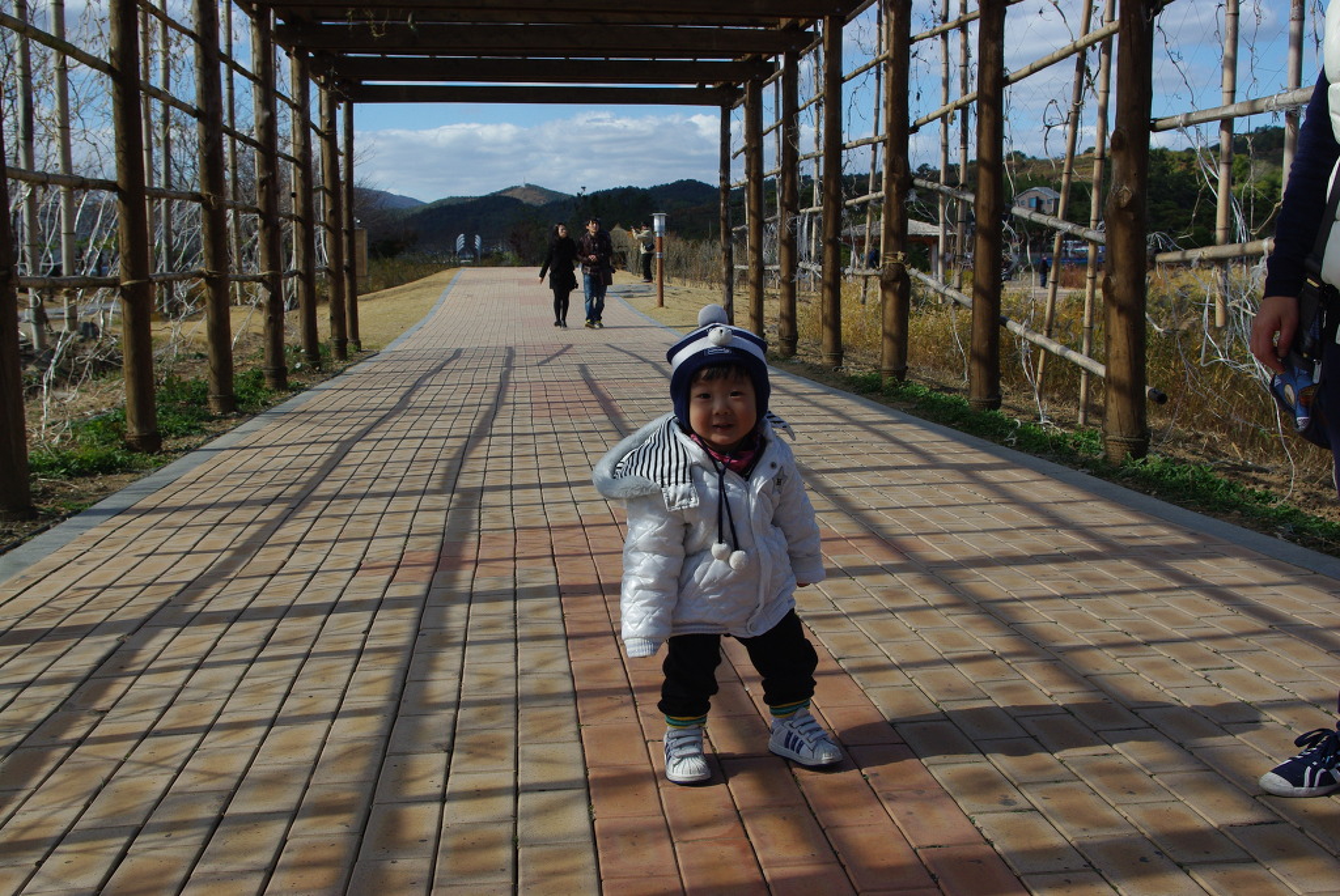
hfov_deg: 53.1
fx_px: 1341
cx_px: 670
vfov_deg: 37.0
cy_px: 448
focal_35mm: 36
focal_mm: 24.38
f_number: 8
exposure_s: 1/350
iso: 200
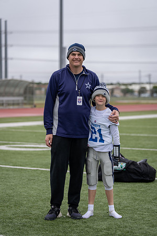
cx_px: 78
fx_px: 648
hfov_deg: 13.8
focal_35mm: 99
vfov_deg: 20.6
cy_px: 118
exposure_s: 1/500
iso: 100
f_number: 2.8
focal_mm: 99
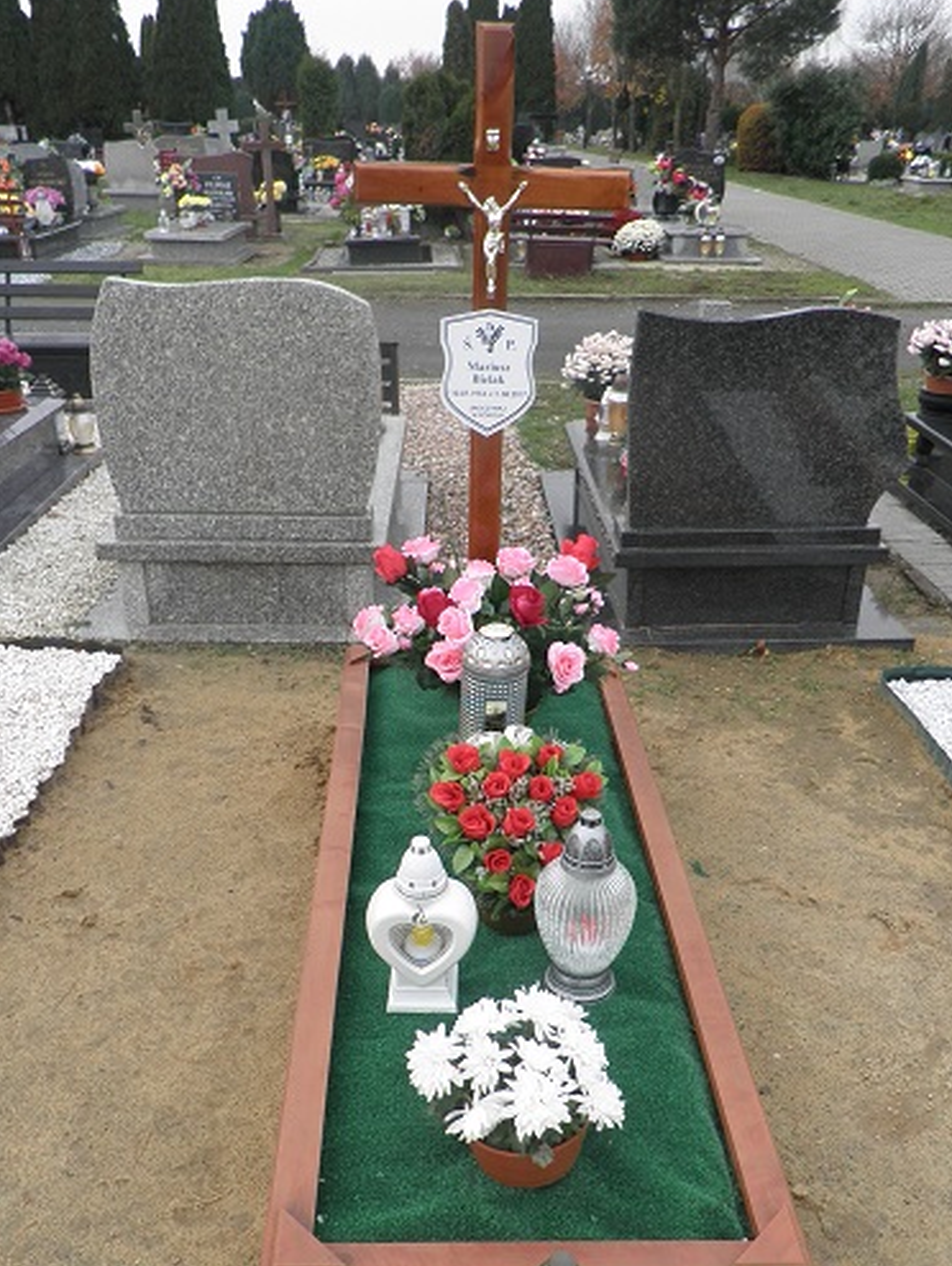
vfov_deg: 57.7
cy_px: 778
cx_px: 484
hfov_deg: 45.5
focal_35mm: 31
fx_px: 1135
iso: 64
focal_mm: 4.3
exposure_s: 1/160
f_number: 3.3
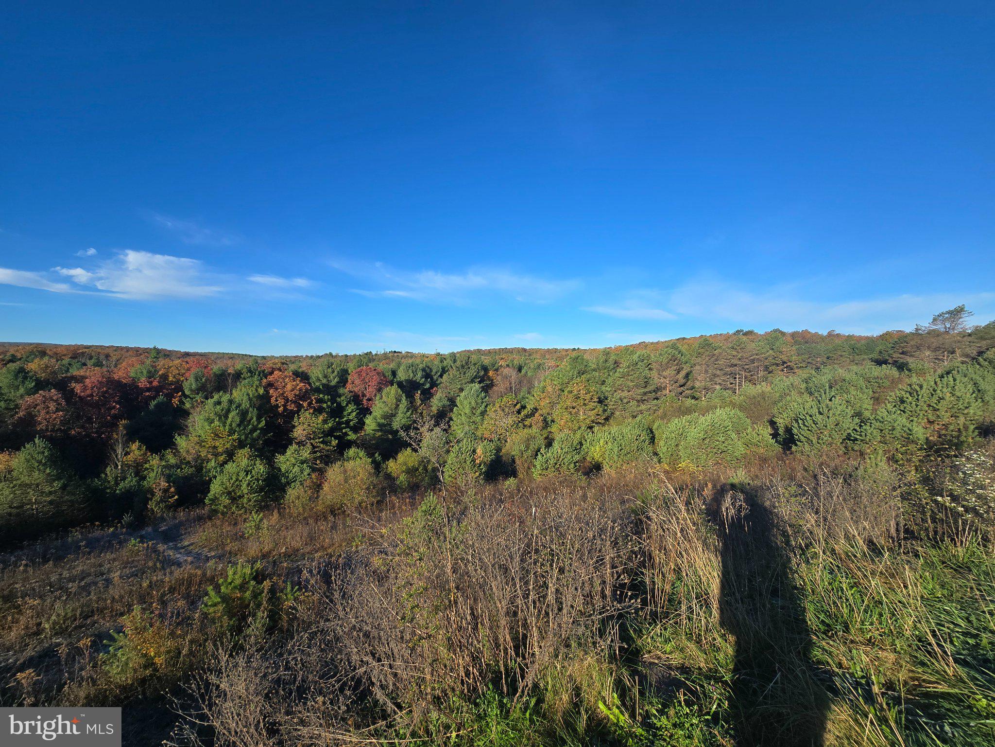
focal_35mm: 13
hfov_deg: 106.2
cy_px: 374
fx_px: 374
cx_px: 498
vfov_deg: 89.9
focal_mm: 2.2
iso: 50
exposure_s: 1/1571
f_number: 2.2
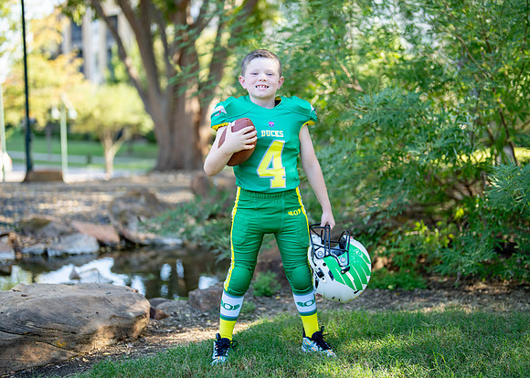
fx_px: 895
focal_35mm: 59
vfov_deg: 23.9
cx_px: 282
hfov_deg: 33.0
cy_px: 187
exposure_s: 1/1000
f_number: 1.2
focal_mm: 50
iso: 100
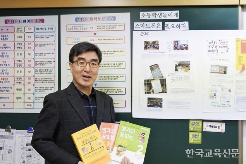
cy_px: 82
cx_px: 123
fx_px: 335
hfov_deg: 40.4
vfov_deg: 27.5
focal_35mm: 49
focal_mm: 18.5
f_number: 2
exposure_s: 1/250
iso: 400
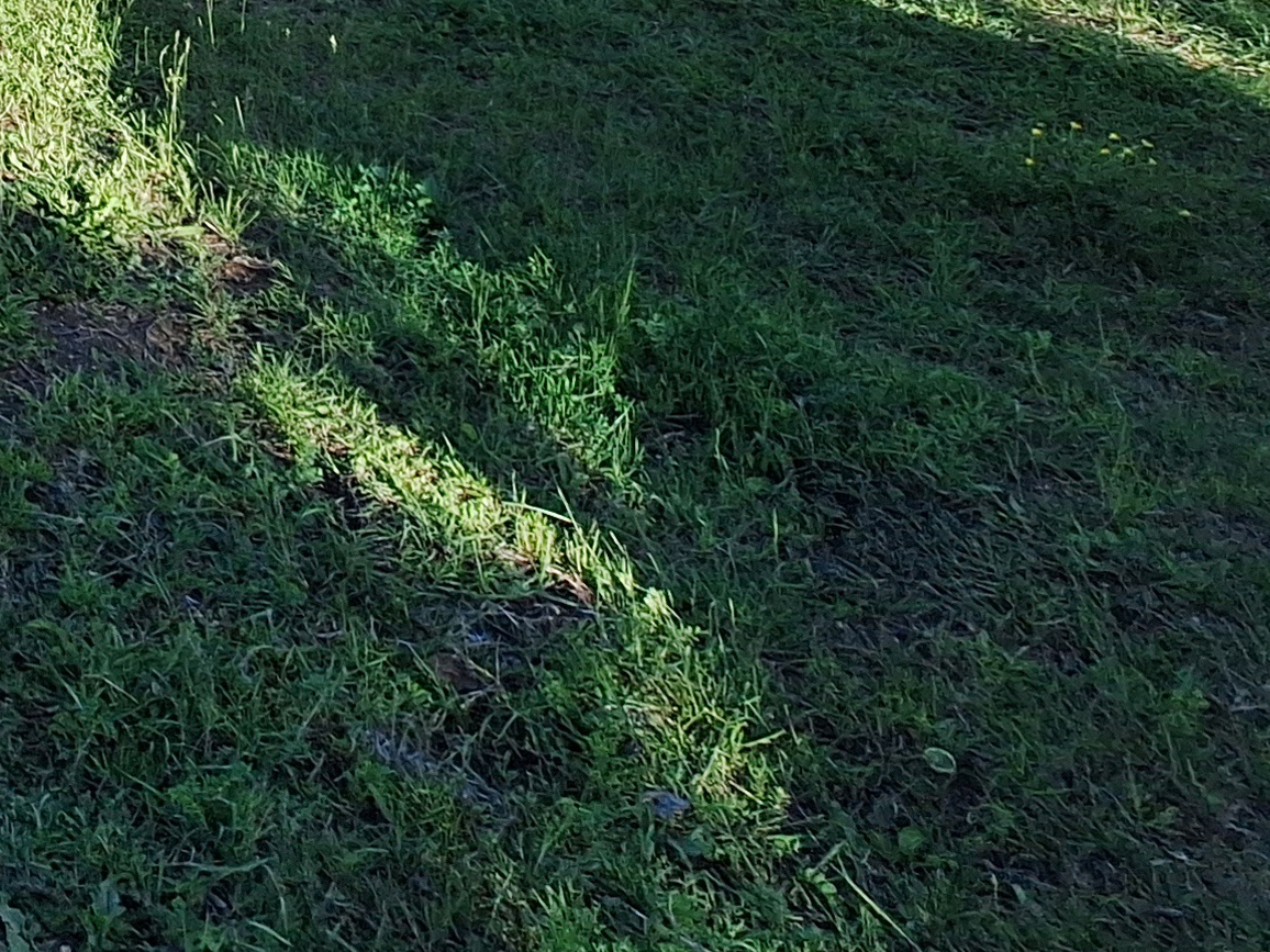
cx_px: -506
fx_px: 1651
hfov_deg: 30.0
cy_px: -538
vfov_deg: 24.0
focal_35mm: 45
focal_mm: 1.74
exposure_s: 1/942
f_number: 2.2
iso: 40
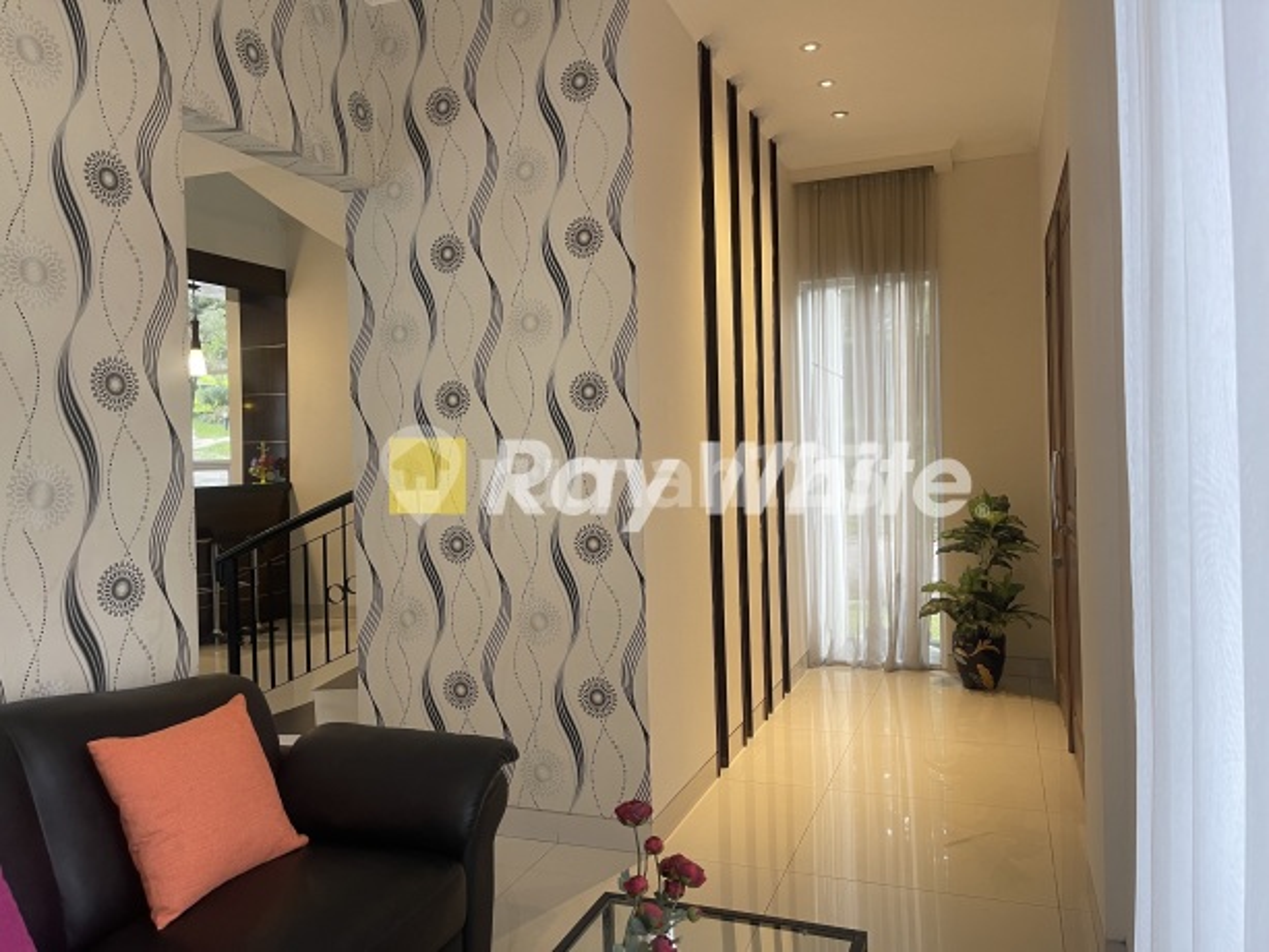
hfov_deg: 69.4
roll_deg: +1.1
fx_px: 917
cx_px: 634
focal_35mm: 25
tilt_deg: -1.5
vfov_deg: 54.9
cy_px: 476
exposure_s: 1/50
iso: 80
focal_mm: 5.1
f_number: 1.6
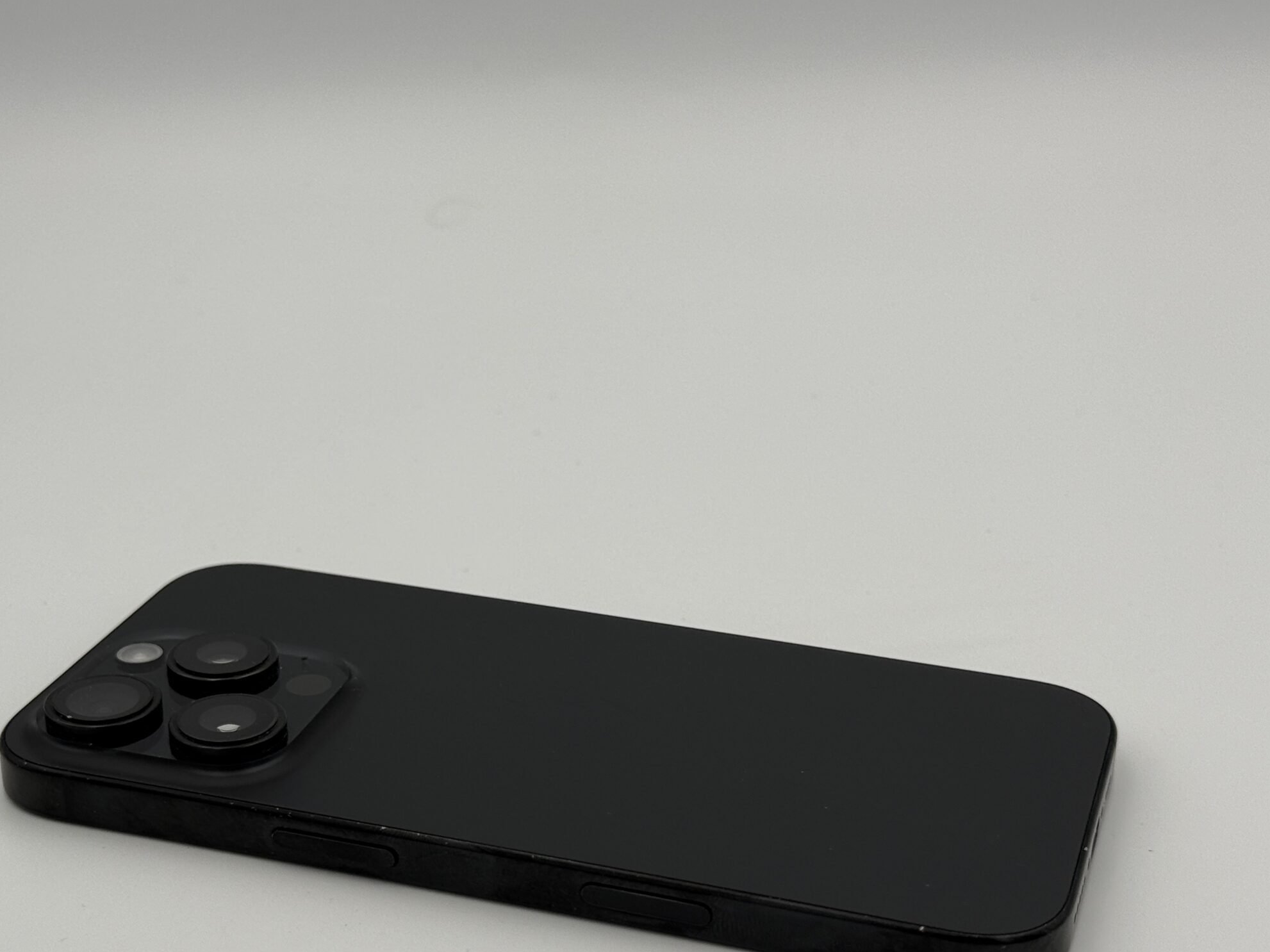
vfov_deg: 23.6
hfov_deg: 31.2
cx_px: 548
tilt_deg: -25.4
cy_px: 604
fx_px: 2274
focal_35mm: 62
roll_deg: +0.0
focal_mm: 6.76
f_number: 1.78
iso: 64
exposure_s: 1/1133
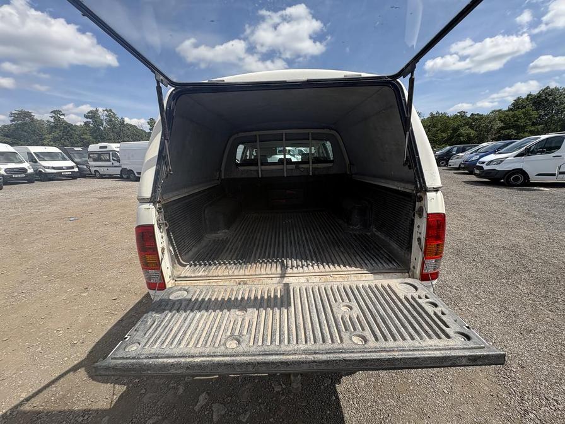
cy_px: 212
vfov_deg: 85.7
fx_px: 229
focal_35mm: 14
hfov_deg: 102.1
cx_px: 282
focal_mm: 2.22
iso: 64
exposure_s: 1/1020
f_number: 2.2
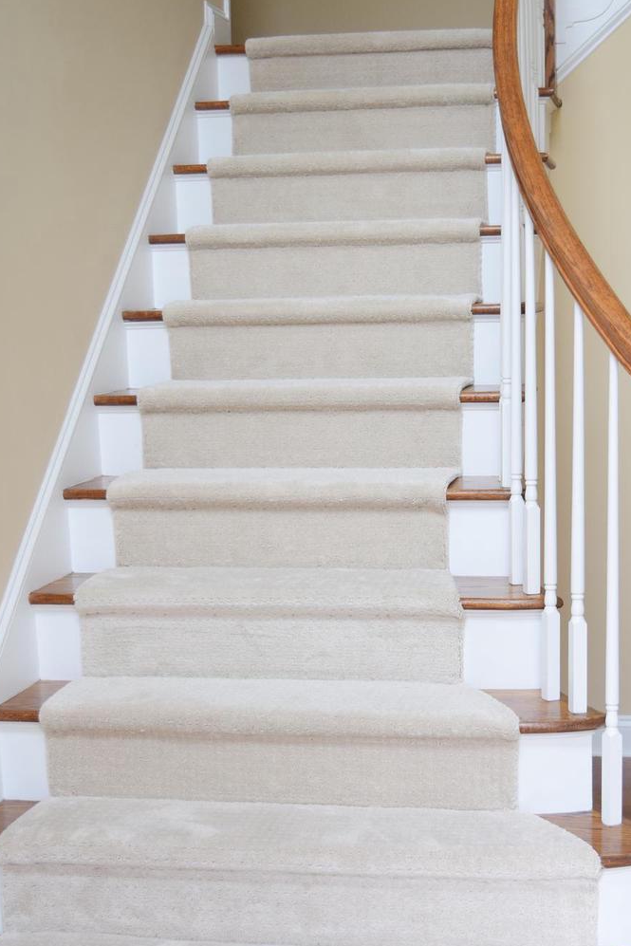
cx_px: 458
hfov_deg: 23.3
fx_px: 1518
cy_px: 528
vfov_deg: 34.6
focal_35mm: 58
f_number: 4
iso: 560
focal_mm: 25
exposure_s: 1/60
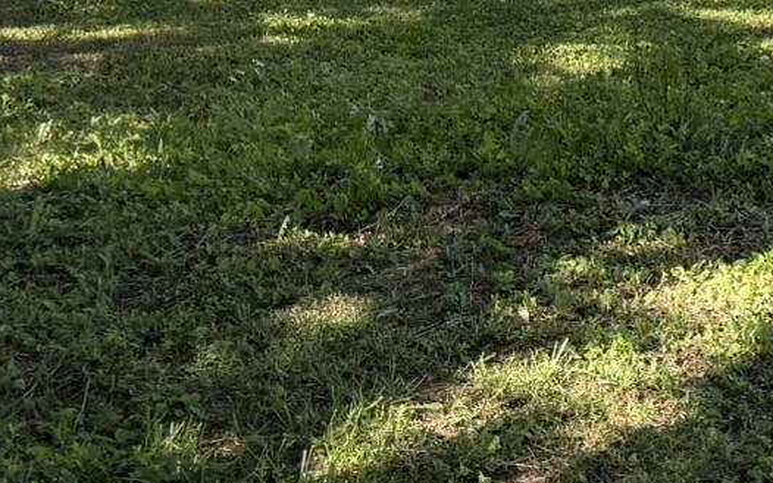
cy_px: -176
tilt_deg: -5.7
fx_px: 2086
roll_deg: -0.4
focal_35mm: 99
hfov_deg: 18.7
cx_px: 1139
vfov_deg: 12.7
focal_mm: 6.76
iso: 80
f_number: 1.78
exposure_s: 1/1585
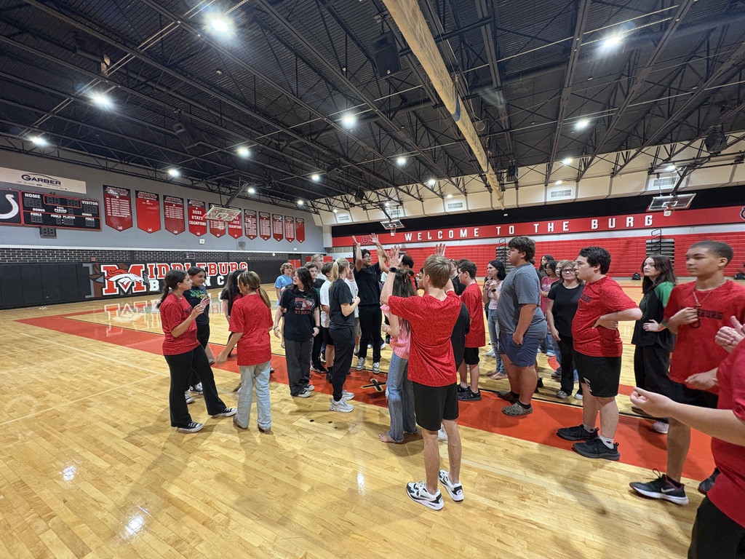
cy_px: 280
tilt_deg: -3.0
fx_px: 301
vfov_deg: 85.7
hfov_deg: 102.1
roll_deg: +1.3
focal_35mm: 14
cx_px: 372
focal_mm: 2.22
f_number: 2.2
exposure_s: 1/60
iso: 400
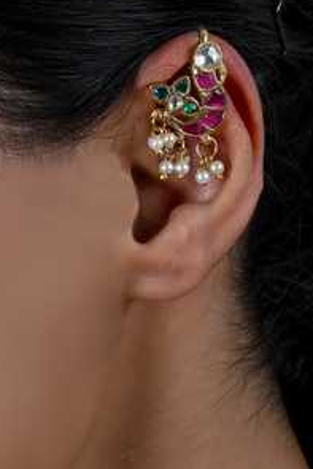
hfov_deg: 15.4
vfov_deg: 22.6
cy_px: 115
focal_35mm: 89
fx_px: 1159
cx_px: 145
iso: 125
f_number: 10
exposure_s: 1/125
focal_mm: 50
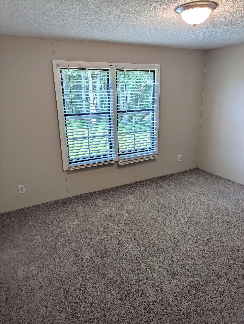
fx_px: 225
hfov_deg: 56.9
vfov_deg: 71.5
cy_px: 162
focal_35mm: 24
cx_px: 122
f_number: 1.85
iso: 44
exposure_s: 1/192
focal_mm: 6.81
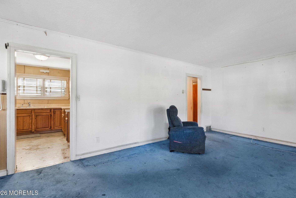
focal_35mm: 16
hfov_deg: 96.7
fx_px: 132
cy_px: 97
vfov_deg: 73.7
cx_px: 147
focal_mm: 15
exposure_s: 1/50
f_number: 7.1
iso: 2000
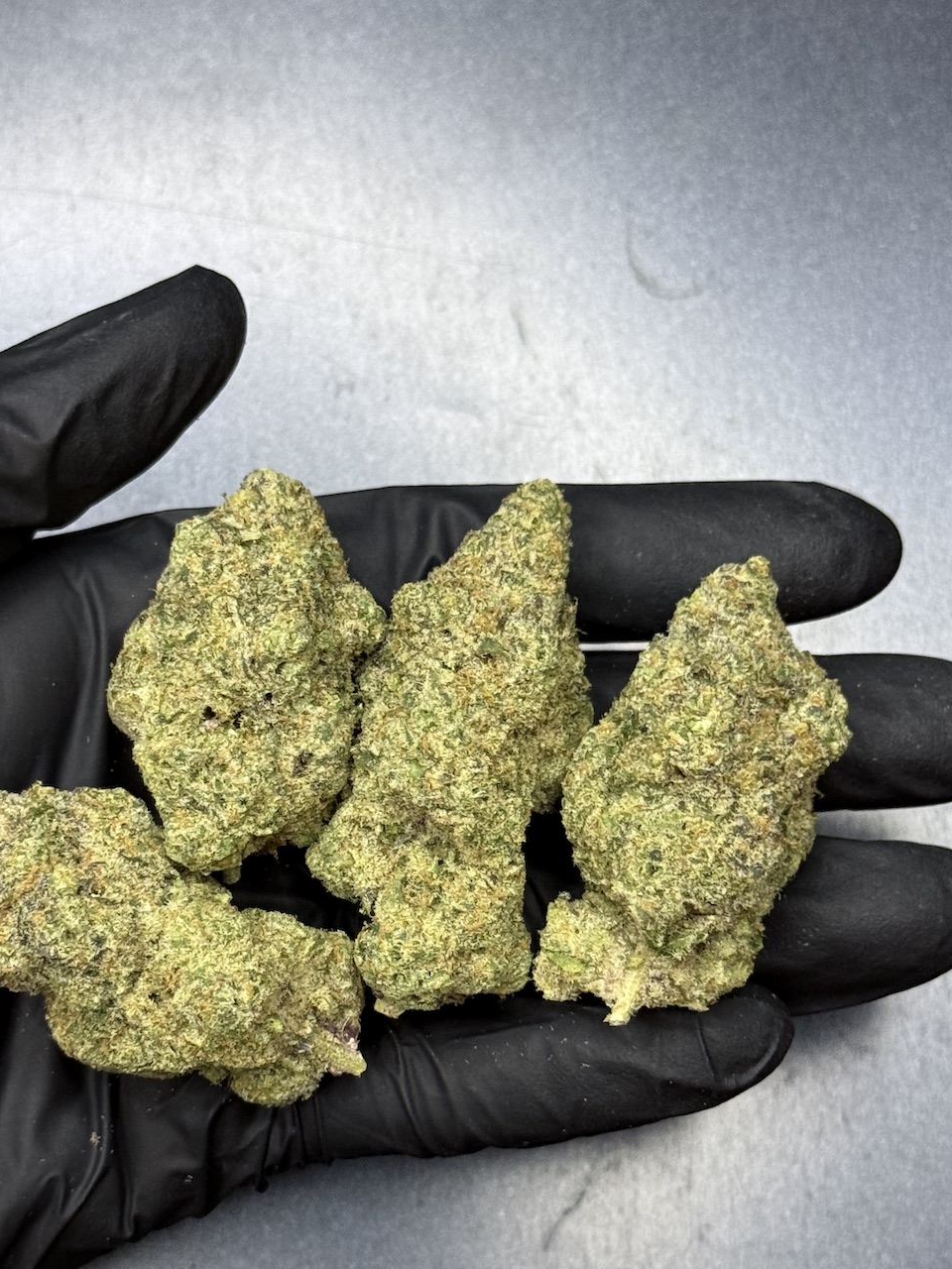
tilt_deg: -80.9
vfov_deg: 27.0
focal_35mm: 72
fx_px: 2640
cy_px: 777
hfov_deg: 20.4
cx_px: 384
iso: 160
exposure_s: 1/50
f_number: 1.78
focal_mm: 6.76
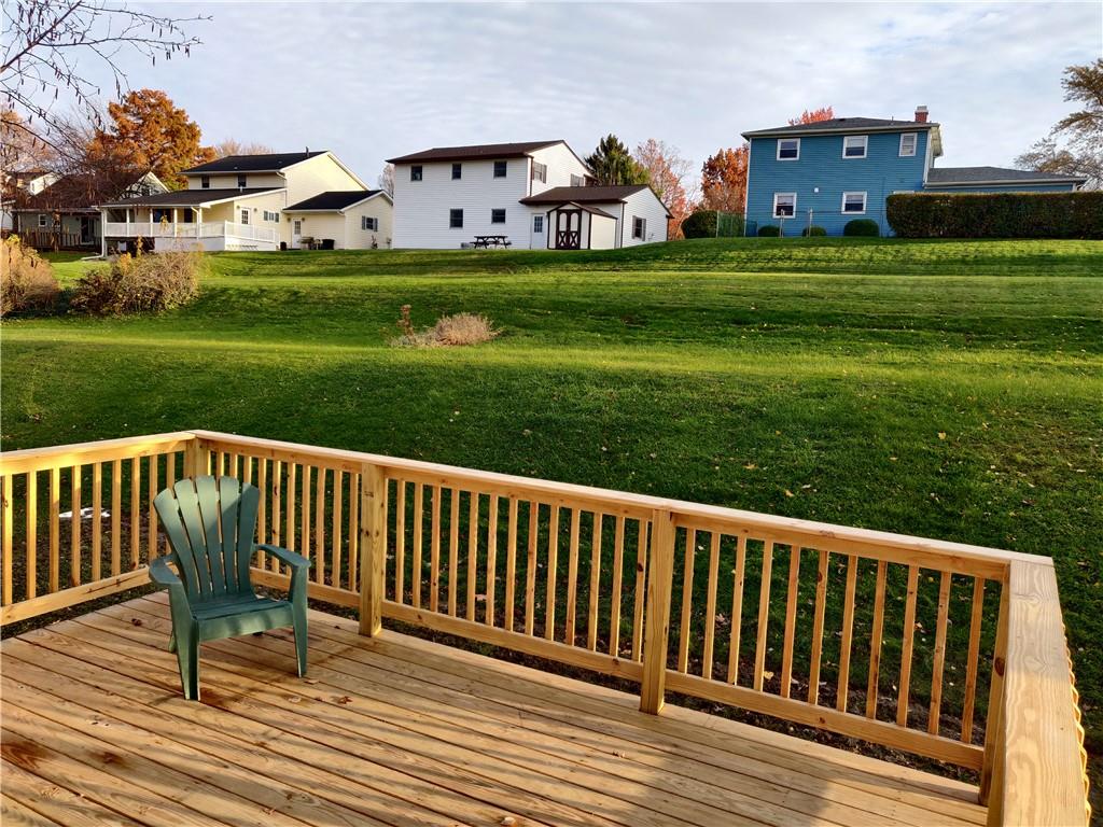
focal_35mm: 25
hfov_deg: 69.4
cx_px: 552
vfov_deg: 54.9
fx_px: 797
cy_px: 414
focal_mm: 4.25
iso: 100
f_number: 1.7
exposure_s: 1/105
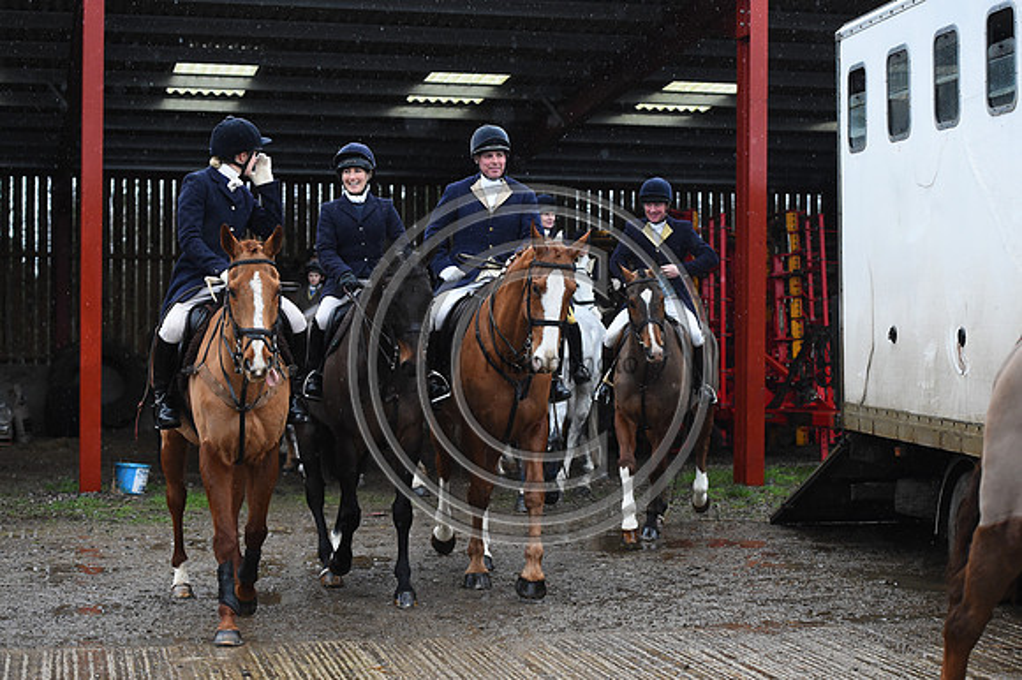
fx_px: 1986
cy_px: 340
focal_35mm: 70
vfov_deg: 19.4
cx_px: 511
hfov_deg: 28.9
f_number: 3.5
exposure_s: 1/800
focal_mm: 70
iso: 4000
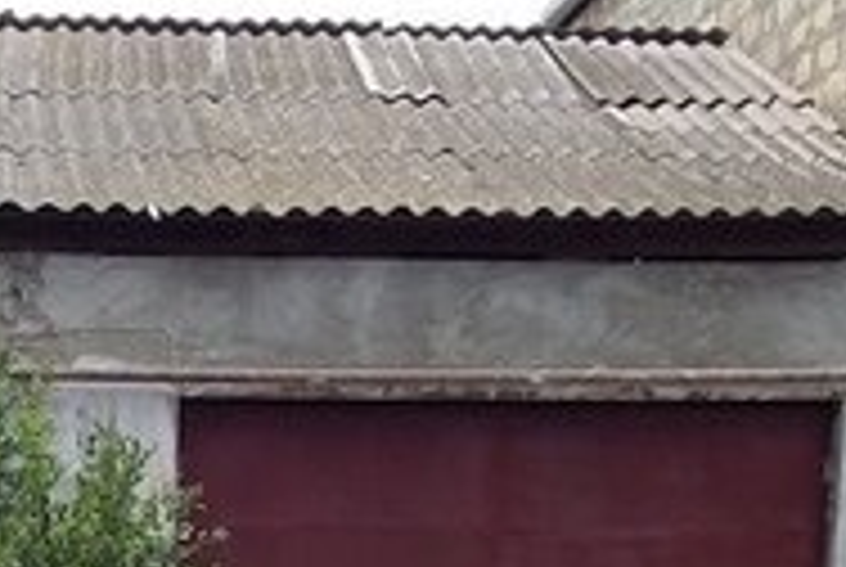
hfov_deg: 17.6
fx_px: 2660
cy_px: 1001
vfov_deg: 11.4
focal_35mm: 113
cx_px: -40
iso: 40
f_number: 2.2
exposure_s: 1/597
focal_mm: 3.3
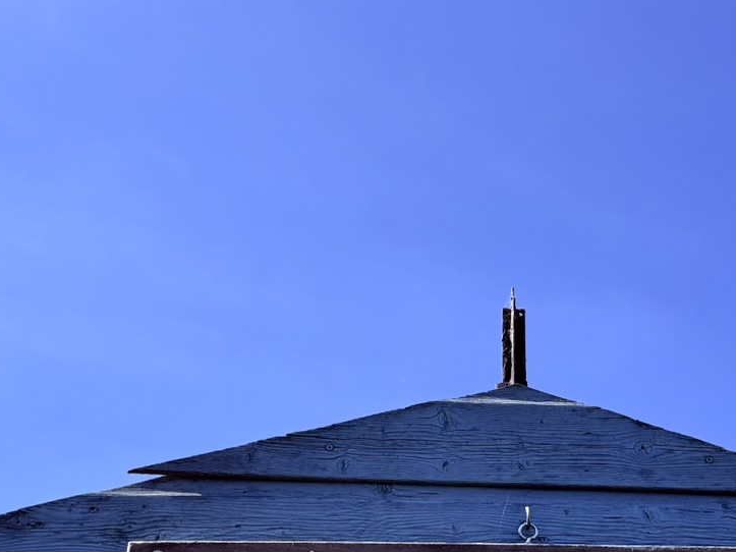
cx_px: 495
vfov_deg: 21.6
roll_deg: +1.9
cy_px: 341
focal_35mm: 68
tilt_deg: +34.4
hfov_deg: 28.4
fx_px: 1446
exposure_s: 1/3953
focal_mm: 6.76
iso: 80
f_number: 1.78
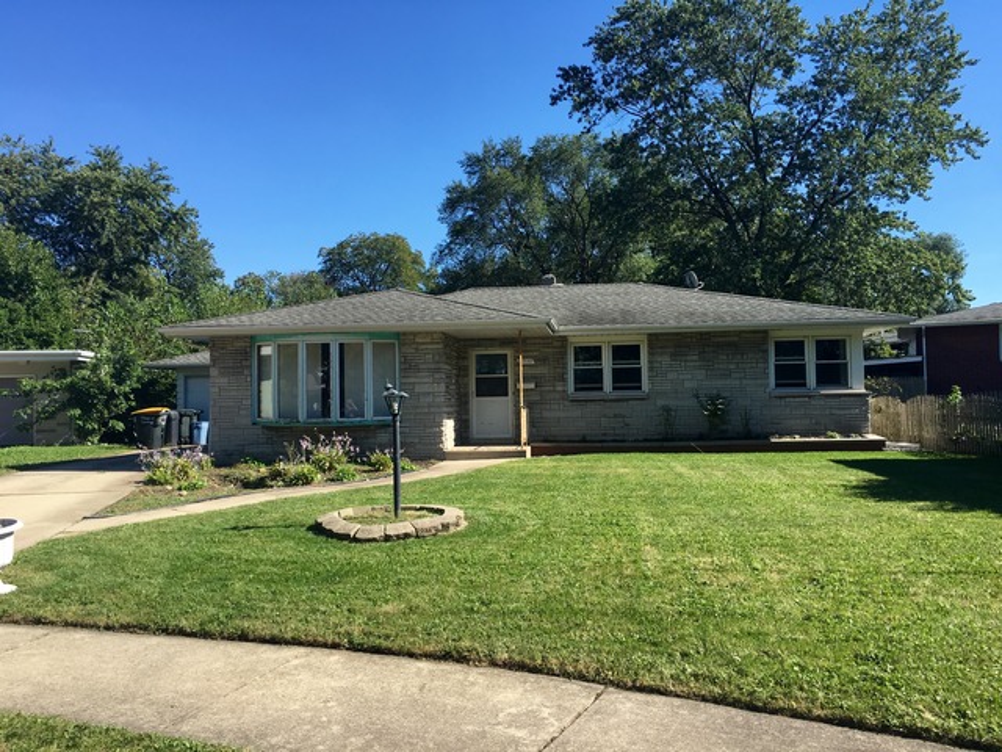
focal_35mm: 29
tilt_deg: +1.6
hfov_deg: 61.7
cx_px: 501
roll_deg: +1.1
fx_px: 839
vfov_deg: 48.2
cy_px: 376
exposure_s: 1/938
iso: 25
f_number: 2.2
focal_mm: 4.15
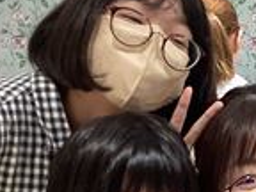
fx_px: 954
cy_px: 231
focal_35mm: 129
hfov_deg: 14.8
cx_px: 295
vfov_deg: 11.3
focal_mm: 3.3
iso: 125
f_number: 2.4
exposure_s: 1/50
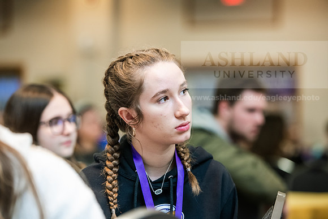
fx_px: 1230
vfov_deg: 10.2
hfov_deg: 15.2
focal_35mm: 135
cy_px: 110
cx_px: 164
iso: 2000
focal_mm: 135
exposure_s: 1/200
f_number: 3.2
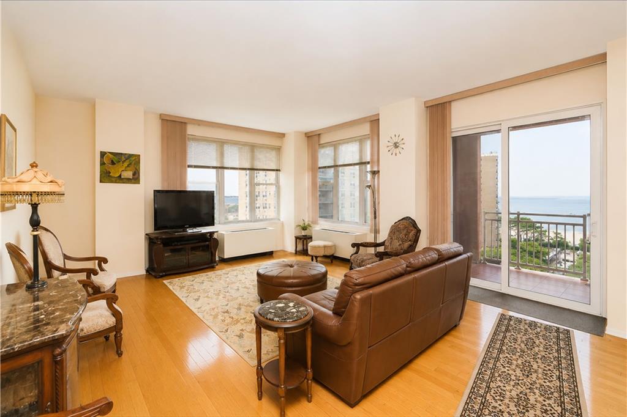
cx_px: 314
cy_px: 208
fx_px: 279
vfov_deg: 73.7
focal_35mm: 16
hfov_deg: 96.8
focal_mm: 16
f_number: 5.6
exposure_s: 1/60
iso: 64
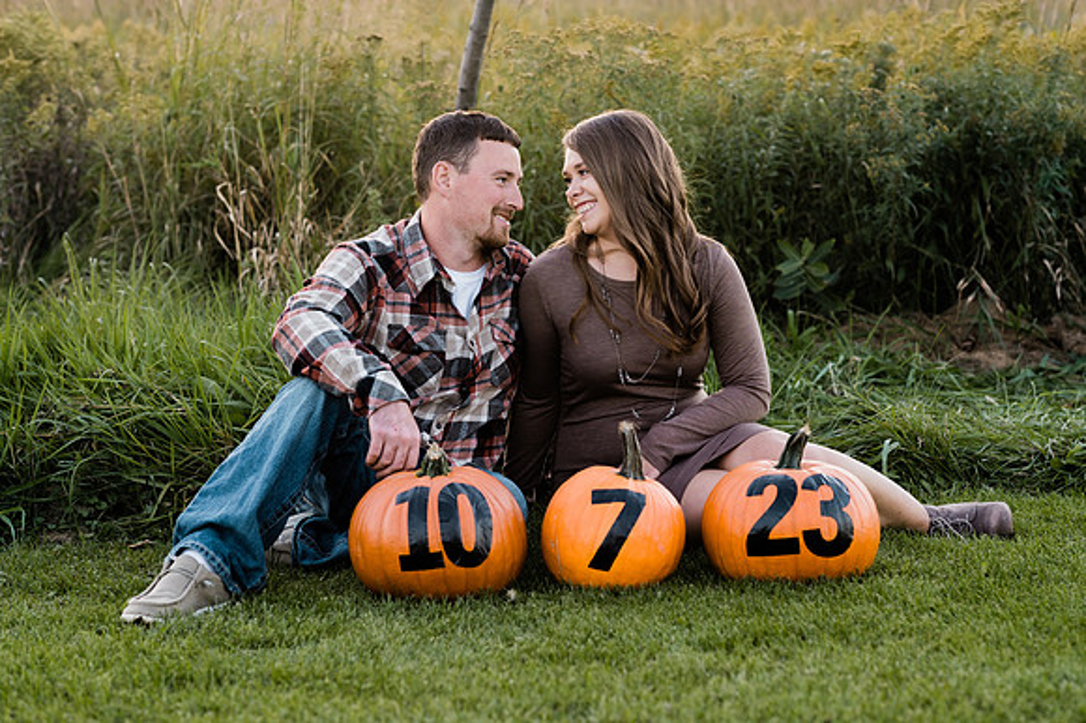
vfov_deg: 16.1
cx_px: 543
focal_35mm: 85
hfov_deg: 23.9
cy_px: 362
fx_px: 2563
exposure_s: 1/250
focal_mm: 85
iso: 400
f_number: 4.5
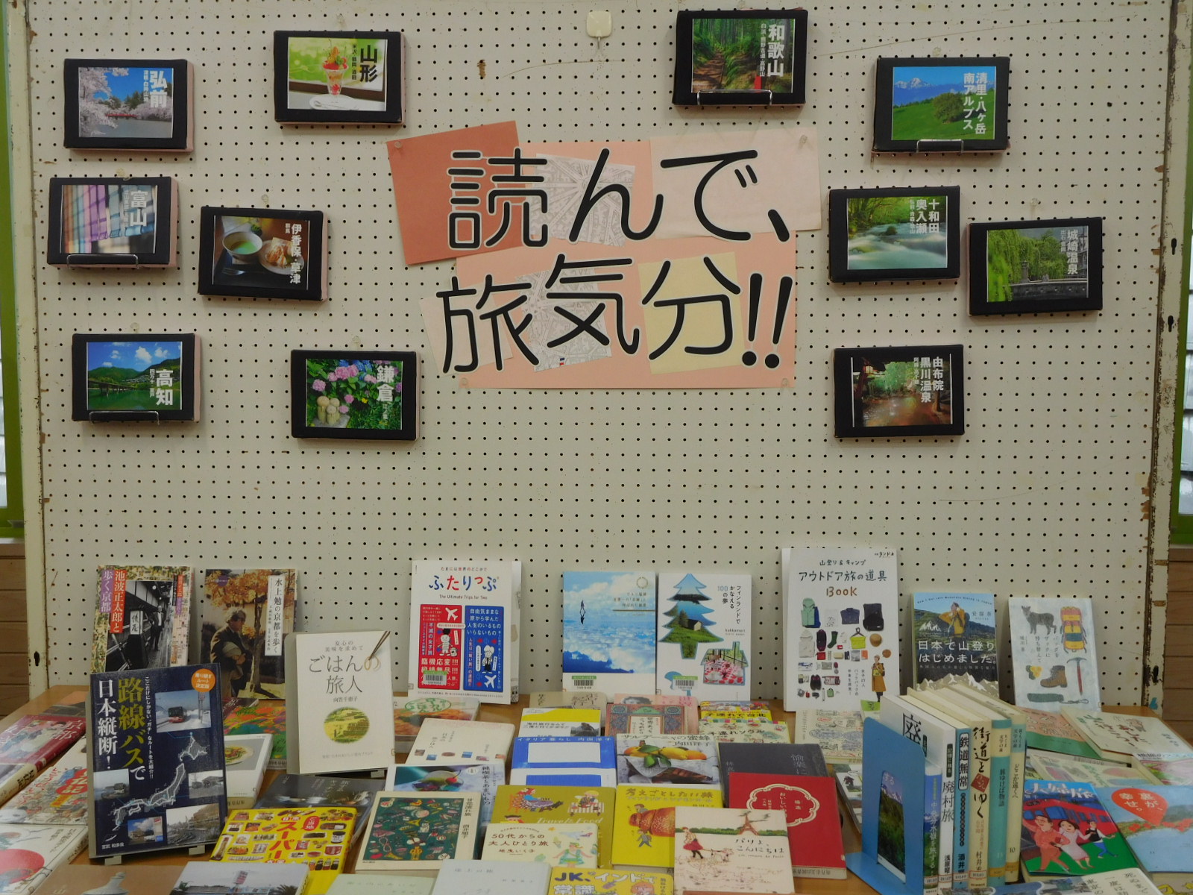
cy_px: 448
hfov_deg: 46.8
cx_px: 596
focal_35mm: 40
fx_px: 1379
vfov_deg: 36.0
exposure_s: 1/80
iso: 125
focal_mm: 7.1
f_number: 3.9
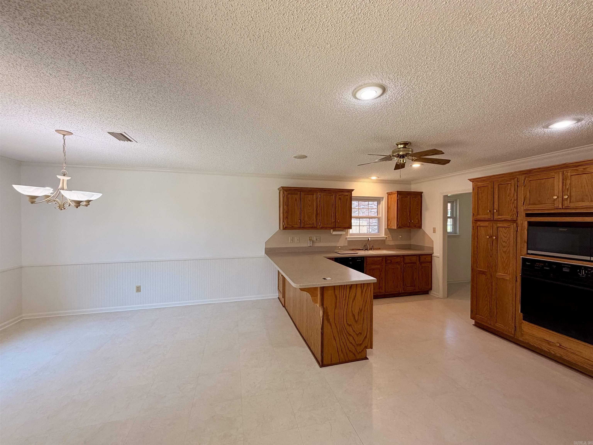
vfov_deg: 85.7
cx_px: 296
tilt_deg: -1.0
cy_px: 222
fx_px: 240
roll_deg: -0.3
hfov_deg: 102.1
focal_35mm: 14
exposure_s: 1/120
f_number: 2.2
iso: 160
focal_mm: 2.22
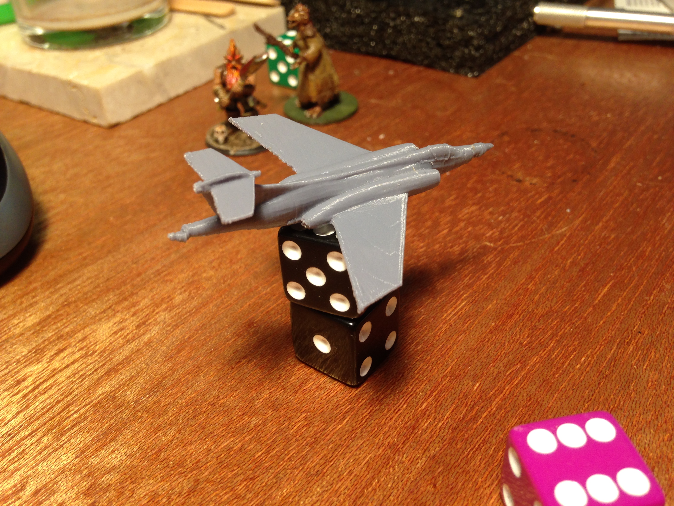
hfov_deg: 55.4
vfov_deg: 42.9
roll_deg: +5.2
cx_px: 337
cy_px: 253
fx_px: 643
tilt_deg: -36.0
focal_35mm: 33
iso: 64
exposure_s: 1/20
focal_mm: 4.12
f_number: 2.4
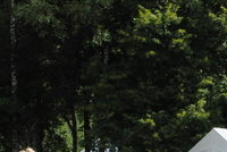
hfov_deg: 11.8
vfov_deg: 7.9
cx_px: 182
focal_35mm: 174
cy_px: 163
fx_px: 1099
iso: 100
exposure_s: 1/200
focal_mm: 29
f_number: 7.1
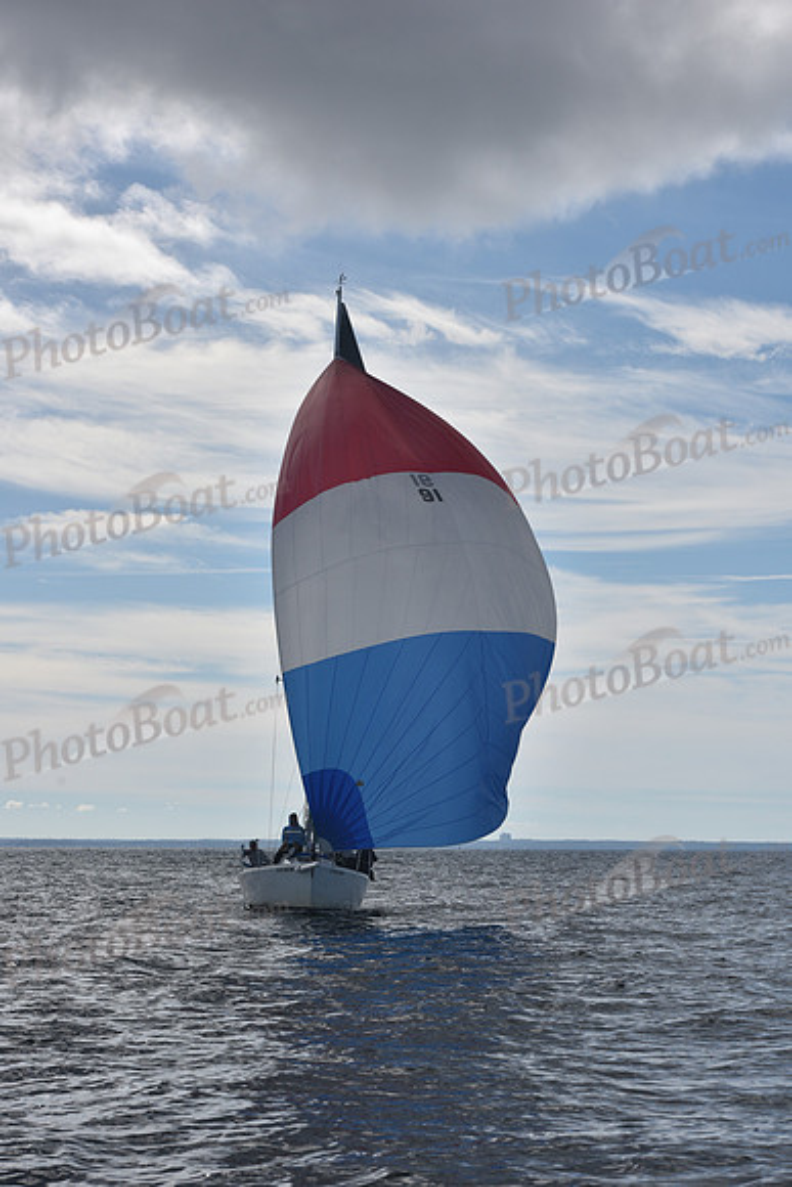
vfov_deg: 23.9
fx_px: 2803
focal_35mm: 85
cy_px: 594
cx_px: 396
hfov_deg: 16.1
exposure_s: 1/500
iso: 200
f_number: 9
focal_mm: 85
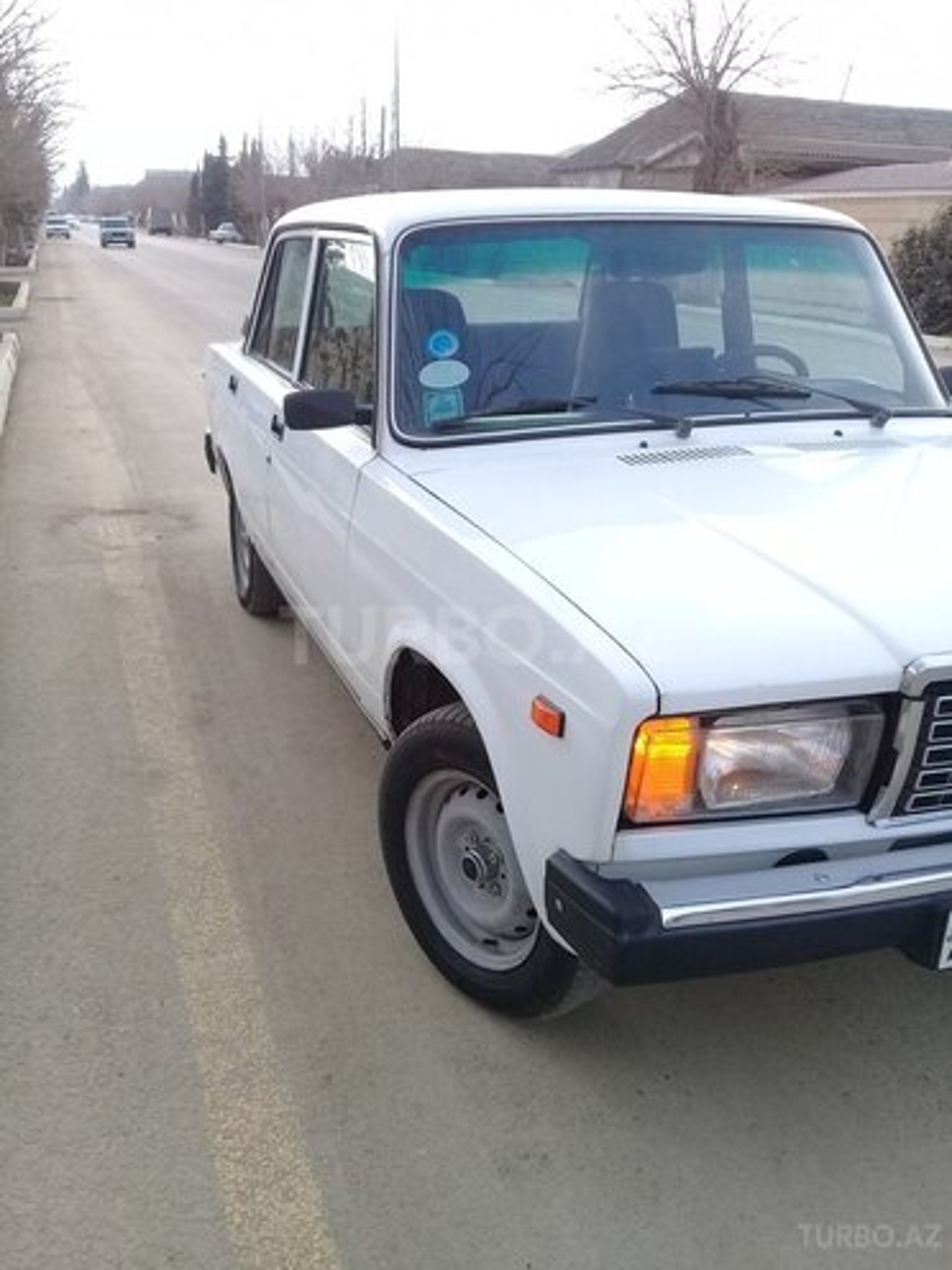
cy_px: 635
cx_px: 476
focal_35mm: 31
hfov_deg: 45.4
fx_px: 1137
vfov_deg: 58.4
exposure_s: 1/280
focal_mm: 3.3
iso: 50
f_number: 2.2
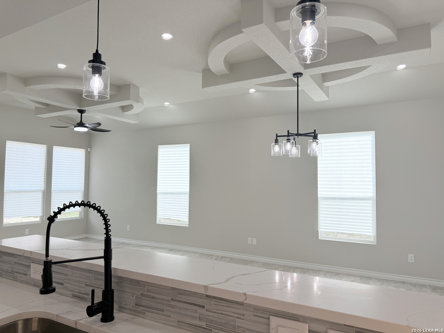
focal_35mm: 24
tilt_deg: +3.8
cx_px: 222
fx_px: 308
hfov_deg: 71.6
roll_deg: +0.2
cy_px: 166
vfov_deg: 56.8
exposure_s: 1/478
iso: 100
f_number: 1.78
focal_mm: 6.76
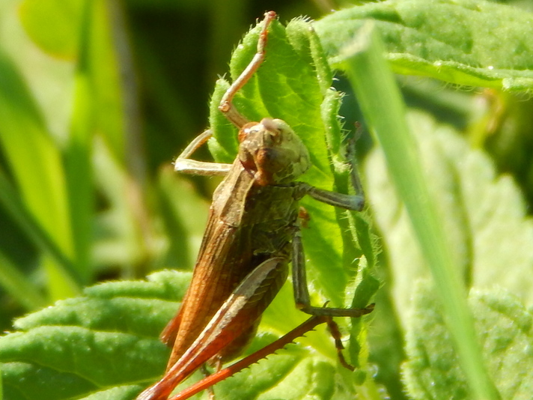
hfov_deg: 8.0
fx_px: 3819
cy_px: 207
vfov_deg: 6.0
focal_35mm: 248
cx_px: 277
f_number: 5.4
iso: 125
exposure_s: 1/200
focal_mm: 37.1
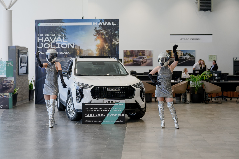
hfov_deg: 30.2
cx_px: 116
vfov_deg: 20.4
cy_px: 79
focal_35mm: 67
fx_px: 442
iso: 500
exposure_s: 1/800
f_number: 2.8
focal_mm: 64
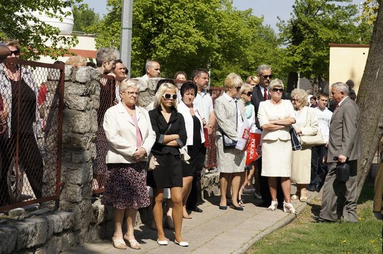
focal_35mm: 105
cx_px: 192
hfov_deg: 19.5
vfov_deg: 13.0
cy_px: 127
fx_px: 1116
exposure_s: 1/1000
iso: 400
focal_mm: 70
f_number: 8
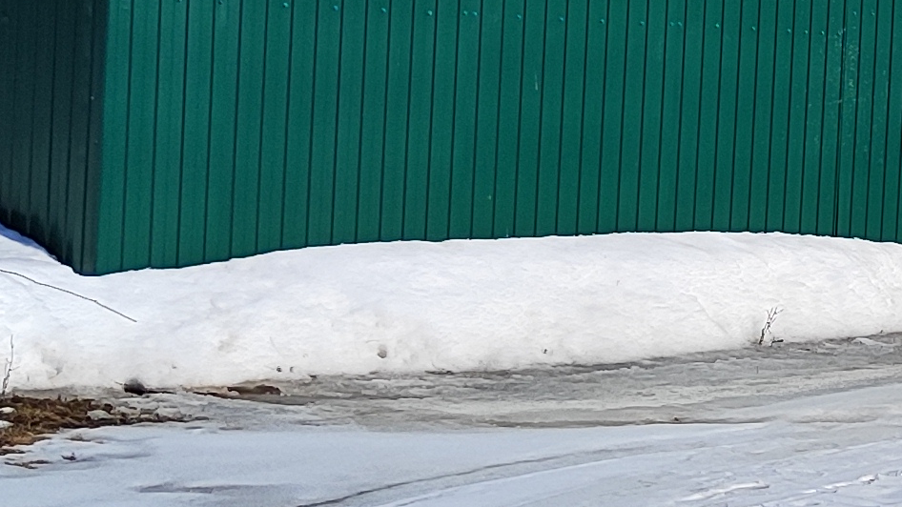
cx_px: 1335
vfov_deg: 11.4
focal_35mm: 106
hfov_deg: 18.1
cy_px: 152
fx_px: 2535
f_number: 1.88
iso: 50
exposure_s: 1/1722
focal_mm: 5.59
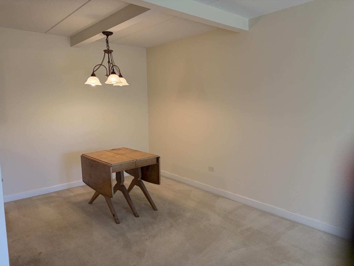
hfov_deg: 67.3
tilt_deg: -6.4
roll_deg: +1.9
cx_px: 177
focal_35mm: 26
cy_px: 133
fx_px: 266
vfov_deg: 53.1
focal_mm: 5.96
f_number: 1.6
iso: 160
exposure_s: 1/120
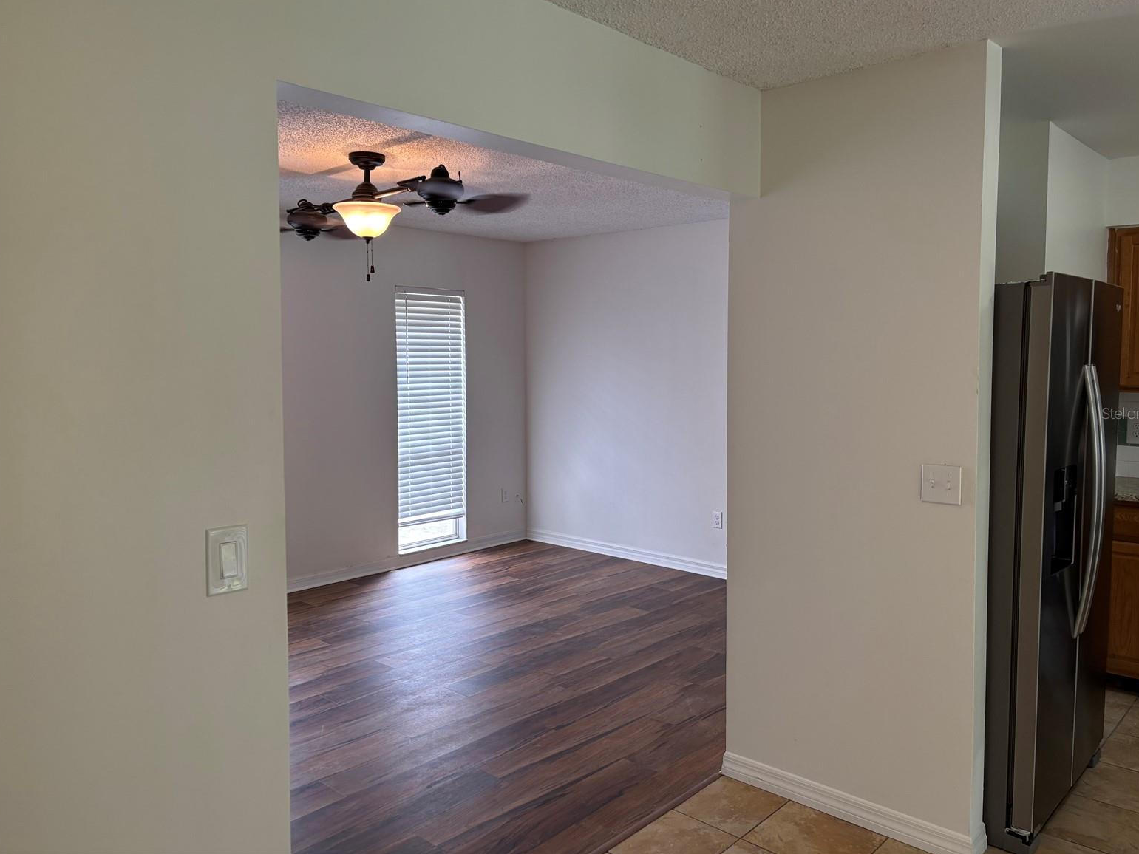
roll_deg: +0.3
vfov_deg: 51.4
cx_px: 580
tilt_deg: -3.9
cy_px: 413
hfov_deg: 65.3
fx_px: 888
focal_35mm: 27
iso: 100
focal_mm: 5.96
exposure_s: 1/60
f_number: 1.6
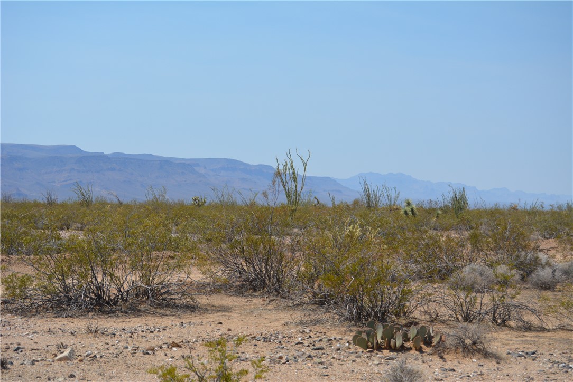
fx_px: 1314
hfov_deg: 24.6
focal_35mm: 82
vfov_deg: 16.6
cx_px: 286
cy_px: 191
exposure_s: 1/2000
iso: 400
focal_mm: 55
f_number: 7.1
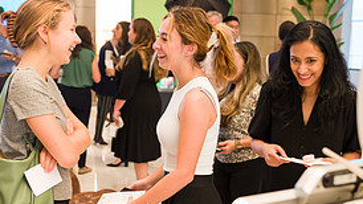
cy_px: 138
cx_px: 180
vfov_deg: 19.3
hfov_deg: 33.8
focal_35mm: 62
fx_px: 597
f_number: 3.2
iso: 1000
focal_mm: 28
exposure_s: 1/200
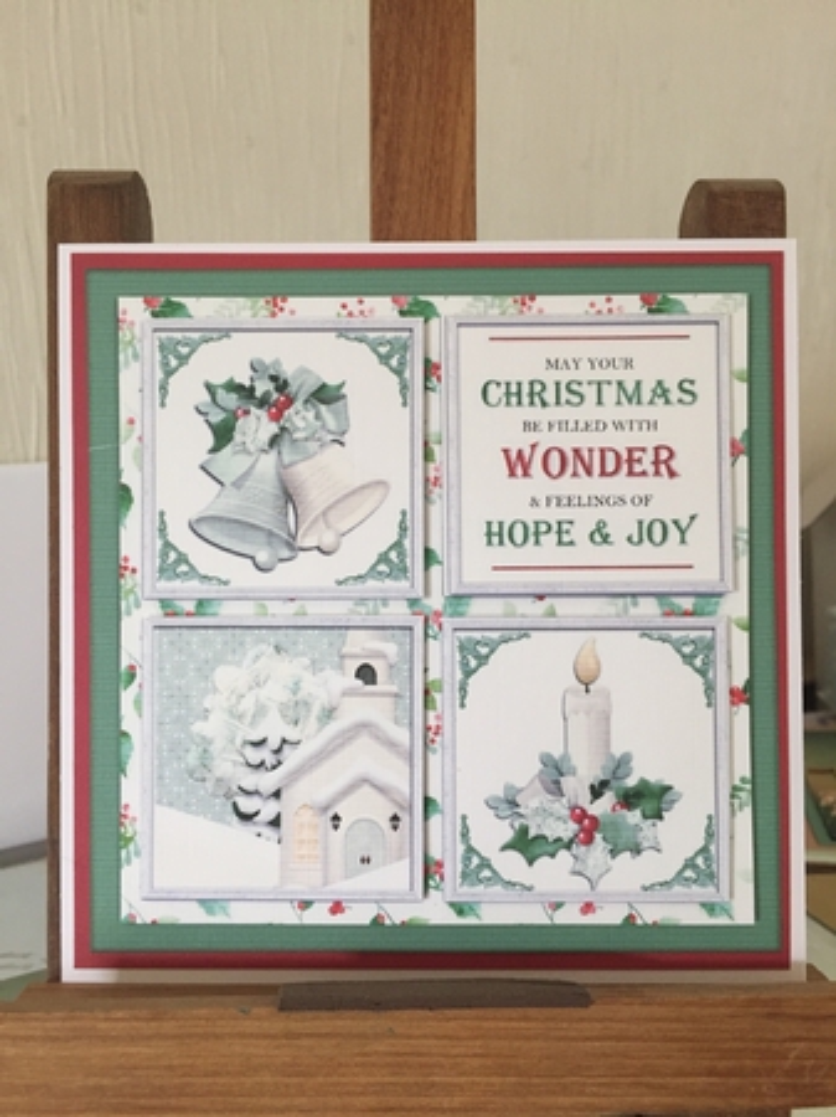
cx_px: 418
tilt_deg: -13.7
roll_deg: -1.1
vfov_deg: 61.7
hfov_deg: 48.2
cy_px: 558
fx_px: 935
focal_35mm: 29
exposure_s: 1/33
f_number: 2.2
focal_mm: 4.15
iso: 125
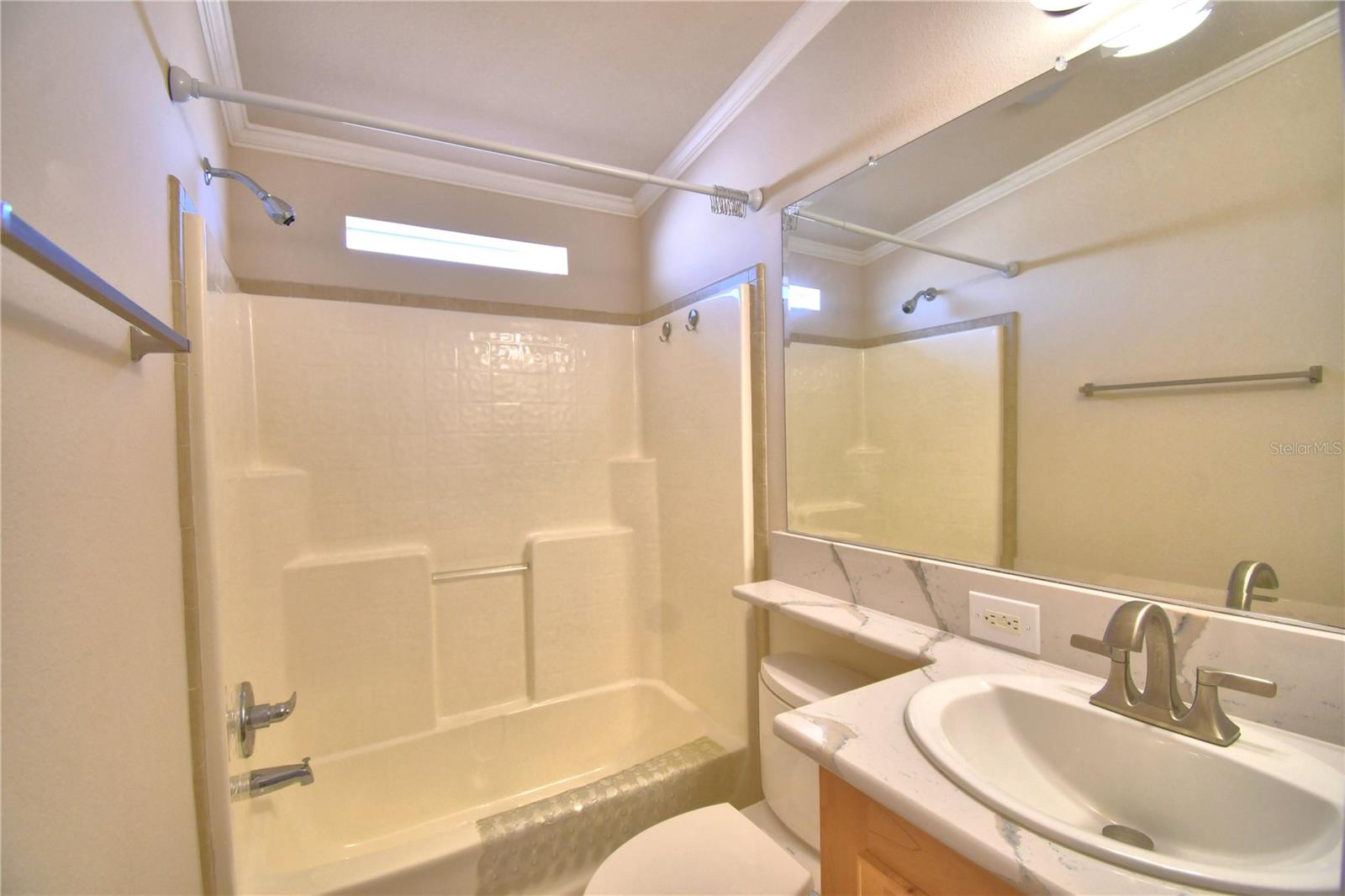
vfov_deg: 77.3
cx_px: 672
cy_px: 448
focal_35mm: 15
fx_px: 560
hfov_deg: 100.4
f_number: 4.5
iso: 400
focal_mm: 10
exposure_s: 1/80
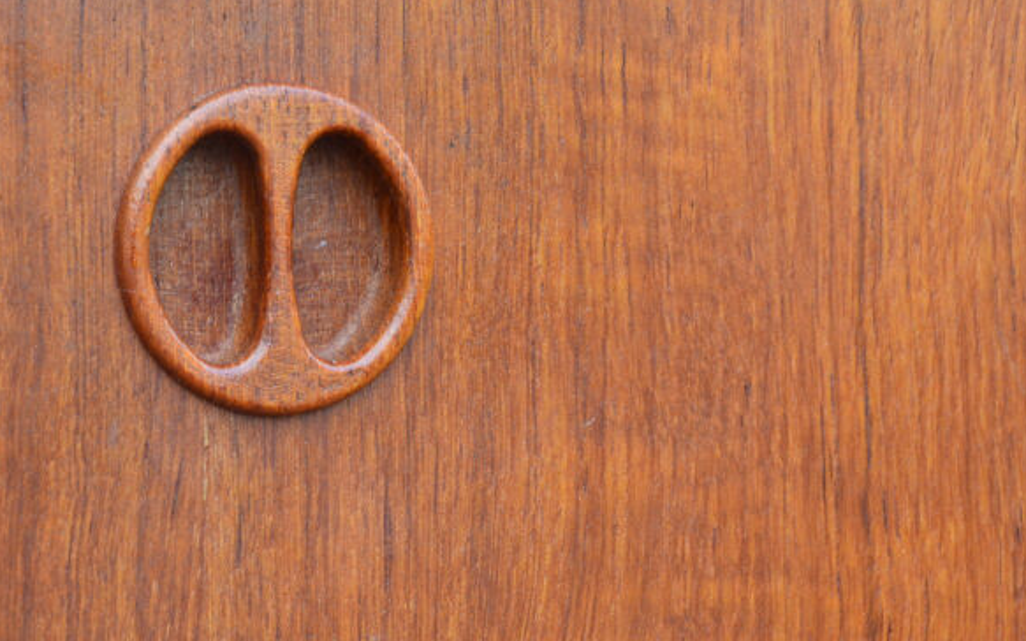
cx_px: 463
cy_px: 239
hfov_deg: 17.7
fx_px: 3299
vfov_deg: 11.1
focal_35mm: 118
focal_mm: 50
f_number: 8
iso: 640
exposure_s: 1/60
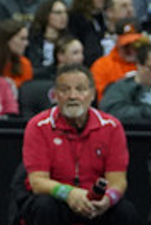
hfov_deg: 3.0
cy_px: 144
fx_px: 2835
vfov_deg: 4.5
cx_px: -332
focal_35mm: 453
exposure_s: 1/1250
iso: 6400
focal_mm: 70
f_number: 2.8
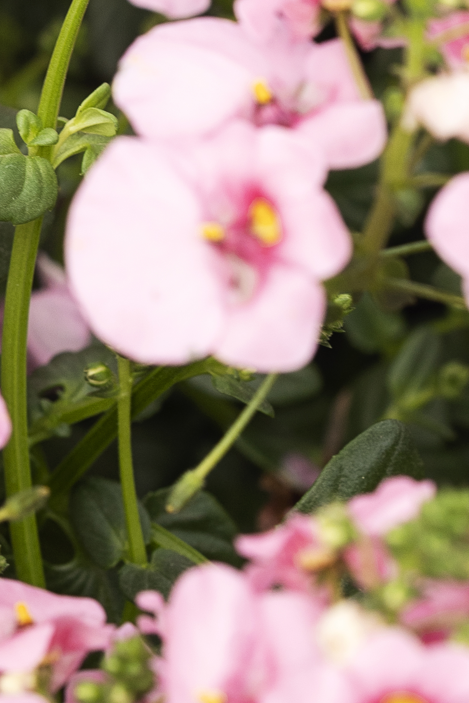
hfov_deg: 4.1
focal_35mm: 336
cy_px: 136
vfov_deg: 6.1
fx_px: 6567
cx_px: -388
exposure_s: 1/125
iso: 160
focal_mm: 90
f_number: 6.3
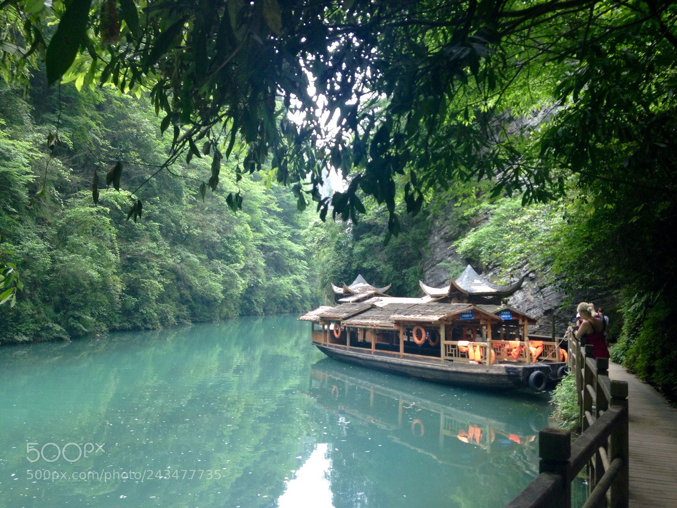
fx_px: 645
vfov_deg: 42.9
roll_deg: -1.4
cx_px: 338
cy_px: 254
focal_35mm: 33
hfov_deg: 55.4
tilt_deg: +6.4
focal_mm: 4.12
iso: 50
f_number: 2.4
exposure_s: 1/30
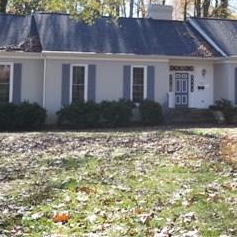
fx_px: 480
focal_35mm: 62
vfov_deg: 27.1
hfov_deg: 27.2
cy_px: 40
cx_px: 190
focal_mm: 18
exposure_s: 1/125
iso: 100
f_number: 5.6
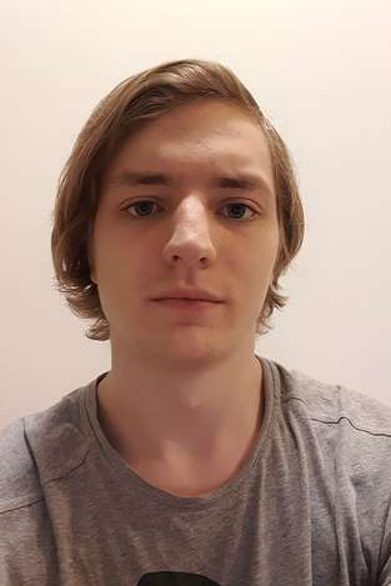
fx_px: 537
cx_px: 185
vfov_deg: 57.2
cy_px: 297
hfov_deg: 40.0
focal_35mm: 33
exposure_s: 1/25
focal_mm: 2.92
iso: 320
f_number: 1.7
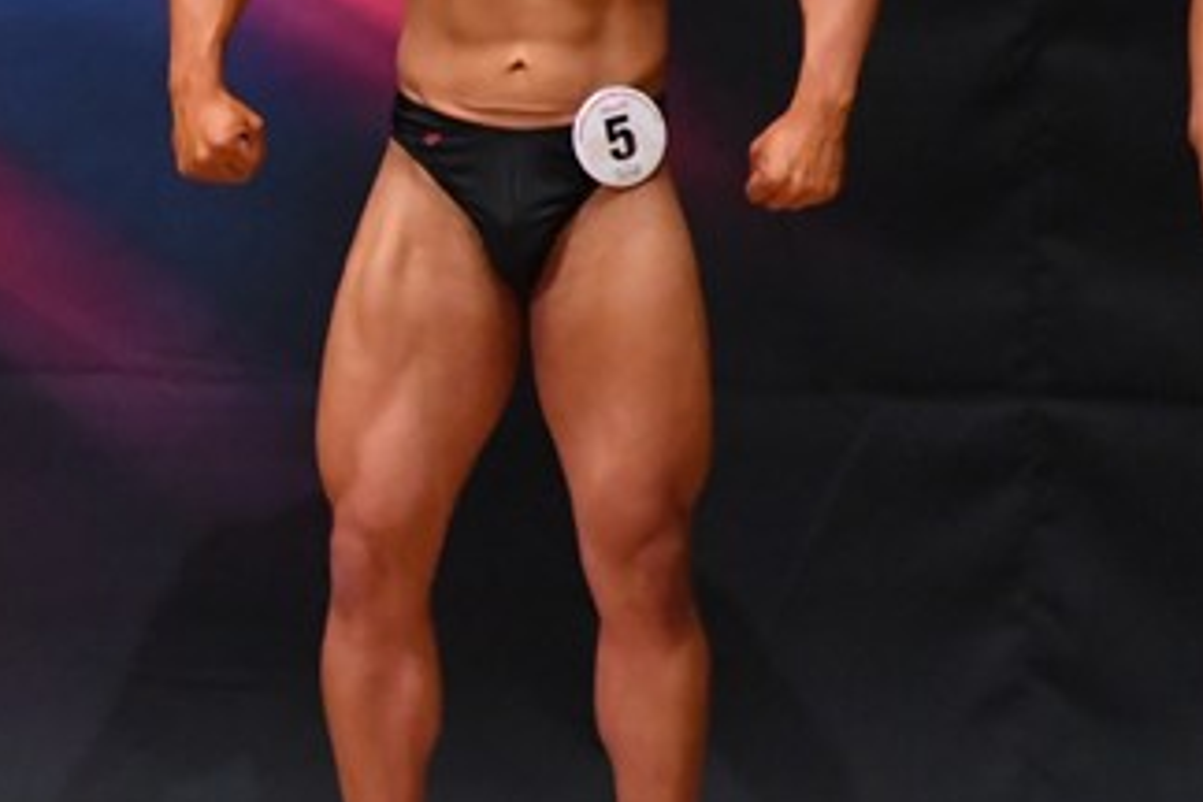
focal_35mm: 826
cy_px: 178
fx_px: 27600
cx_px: -188
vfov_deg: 1.7
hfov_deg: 2.5
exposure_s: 1/400
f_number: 5.6
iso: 6400
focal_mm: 230
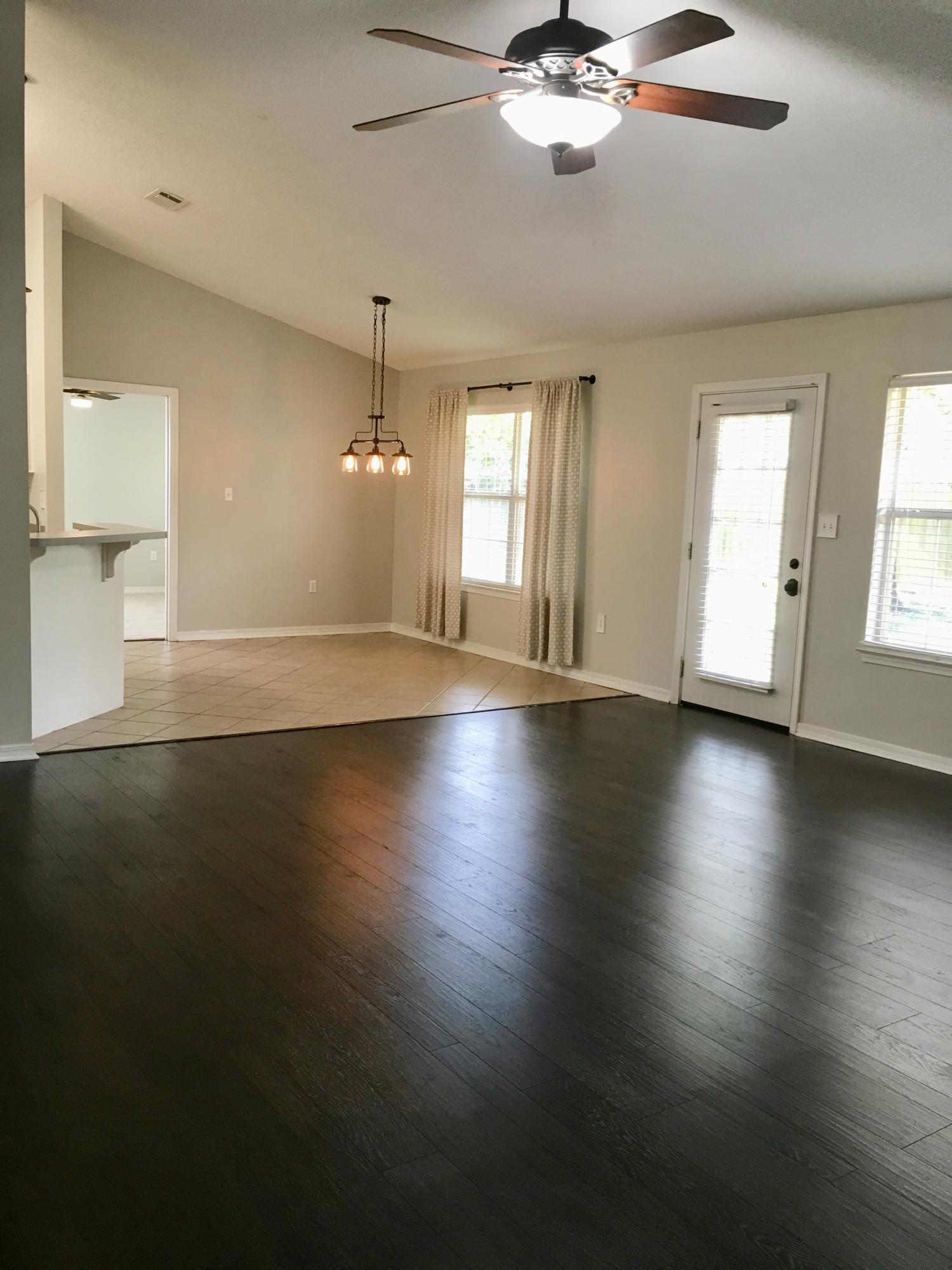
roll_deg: -1.4
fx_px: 1063
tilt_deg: -7.7
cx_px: 476
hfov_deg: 48.2
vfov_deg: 61.7
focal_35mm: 29
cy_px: 635
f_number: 2.2
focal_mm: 4.15
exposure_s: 1/30
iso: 40
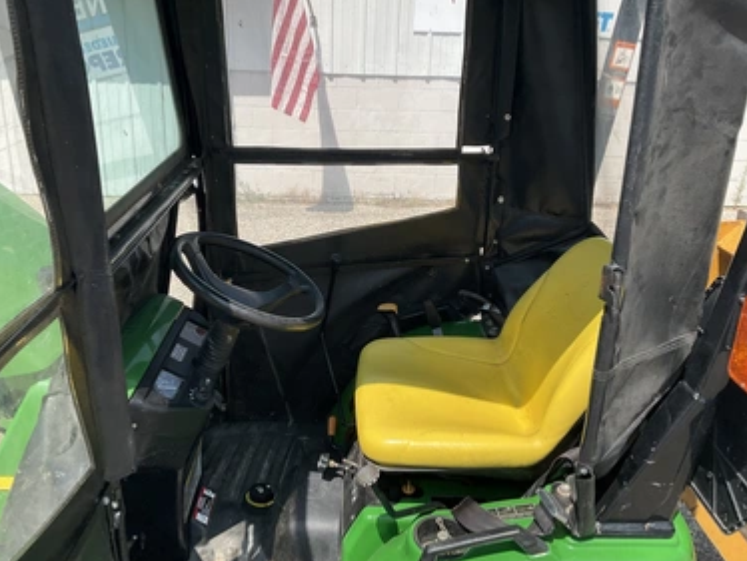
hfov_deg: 58.3
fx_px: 669
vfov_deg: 45.5
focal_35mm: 31
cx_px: 350
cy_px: 280
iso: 25
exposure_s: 1/1279
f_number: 1.8
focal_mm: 3
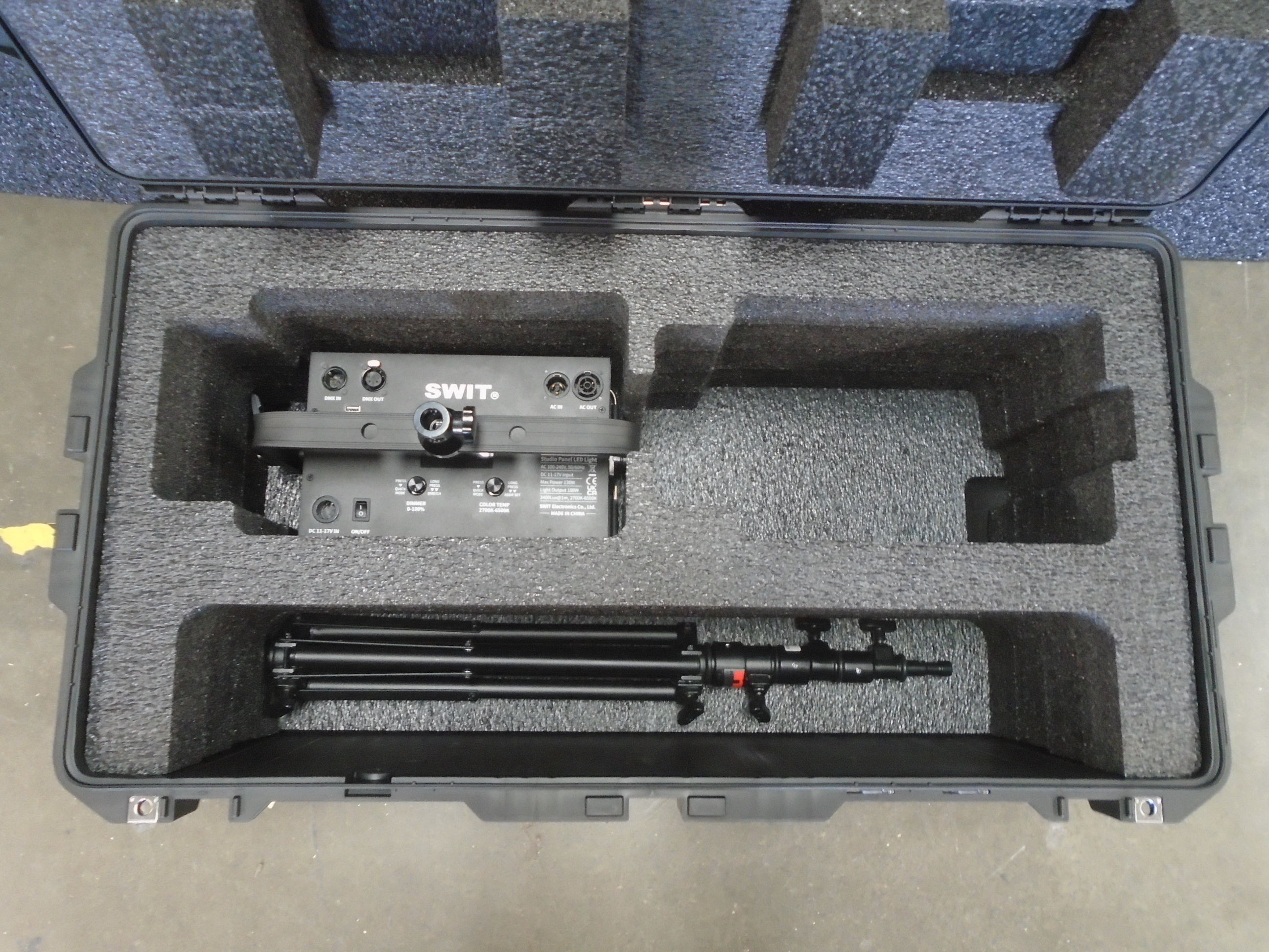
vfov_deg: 53.1
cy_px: 476
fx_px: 953
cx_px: 634
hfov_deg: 67.3
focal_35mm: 26
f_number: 3.2
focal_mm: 4.6
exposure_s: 1/8
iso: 400
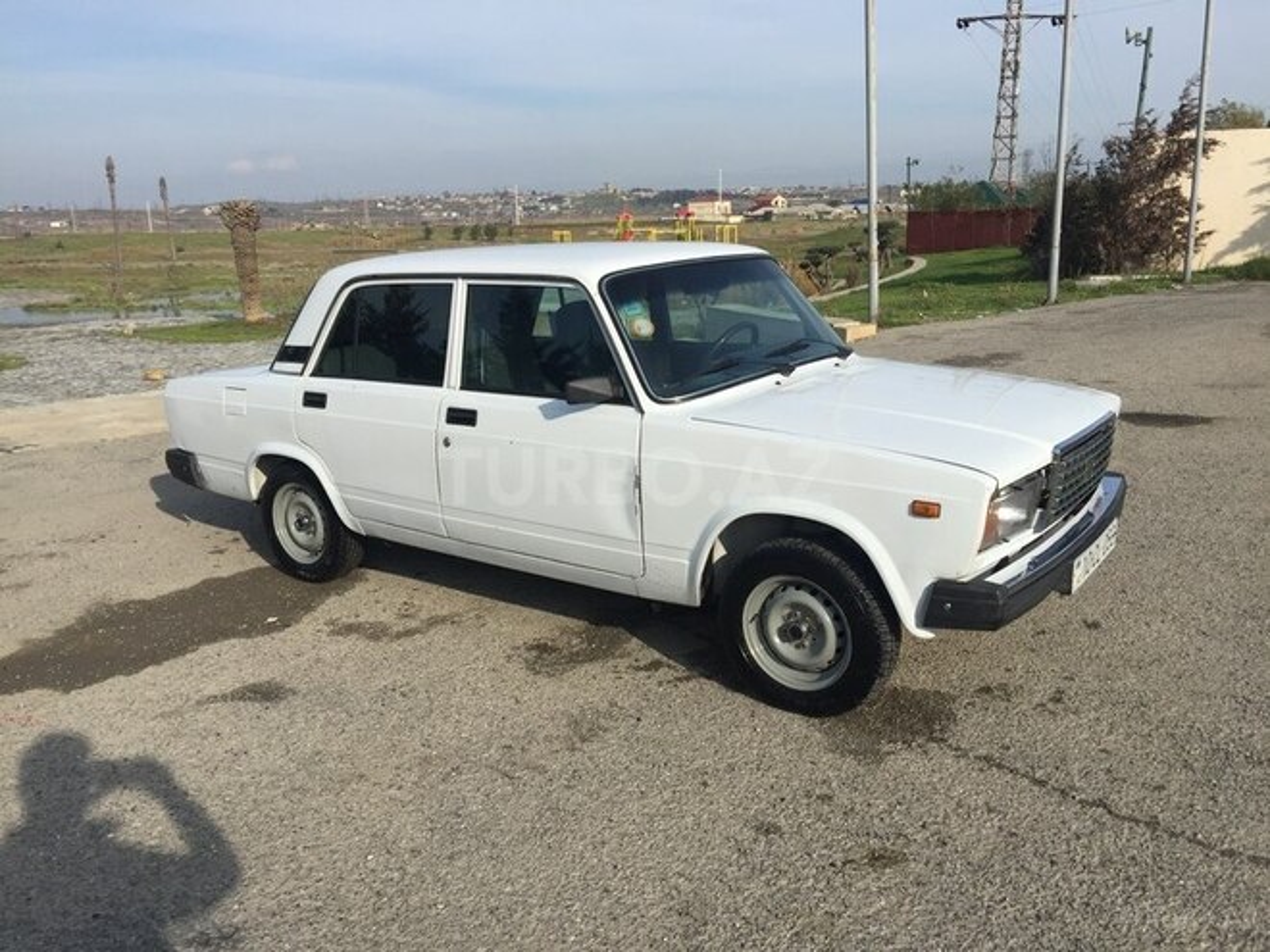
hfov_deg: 61.7
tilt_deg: -9.9
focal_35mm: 29
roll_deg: -0.4
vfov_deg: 48.2
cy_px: 476
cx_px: 635
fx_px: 1064
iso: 32
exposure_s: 1/2639
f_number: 2.2
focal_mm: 4.15
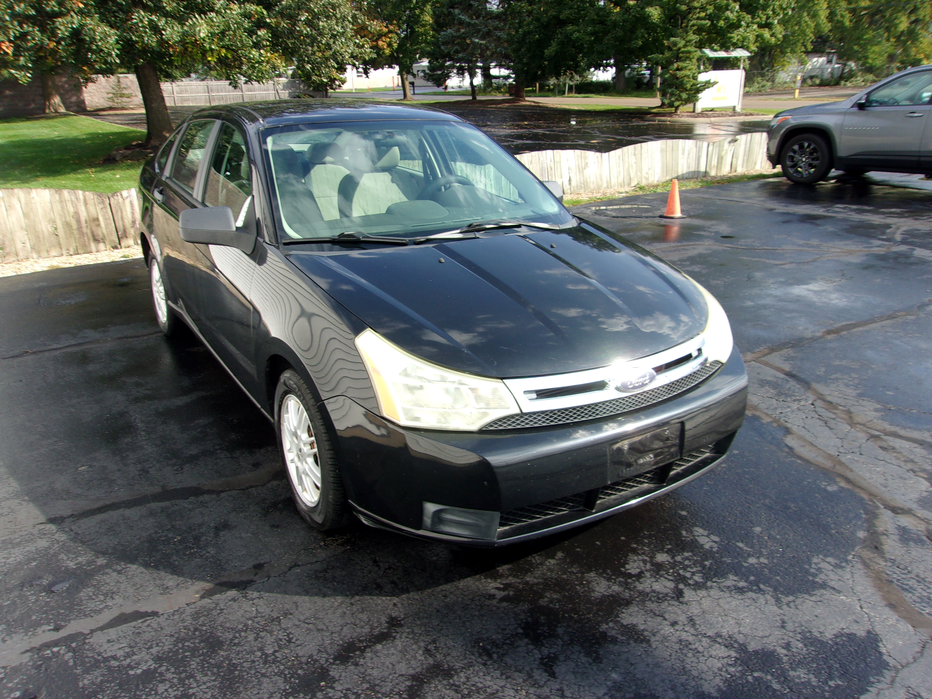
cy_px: 350
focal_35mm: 27
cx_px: 466
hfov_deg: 65.3
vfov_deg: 51.4
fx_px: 727
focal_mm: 4.9
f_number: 10.4
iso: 80
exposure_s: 1/34
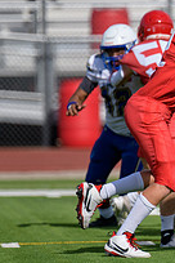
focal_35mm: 855
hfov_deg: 1.6
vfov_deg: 2.4
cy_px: 139
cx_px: 322
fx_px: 6234
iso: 200
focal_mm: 300
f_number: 2.8
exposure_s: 1/3200
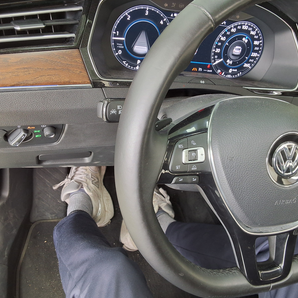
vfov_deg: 48.4
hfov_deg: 48.4
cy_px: 147
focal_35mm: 34
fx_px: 331
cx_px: 165
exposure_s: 1/40
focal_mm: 2.91
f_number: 1.9
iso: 125
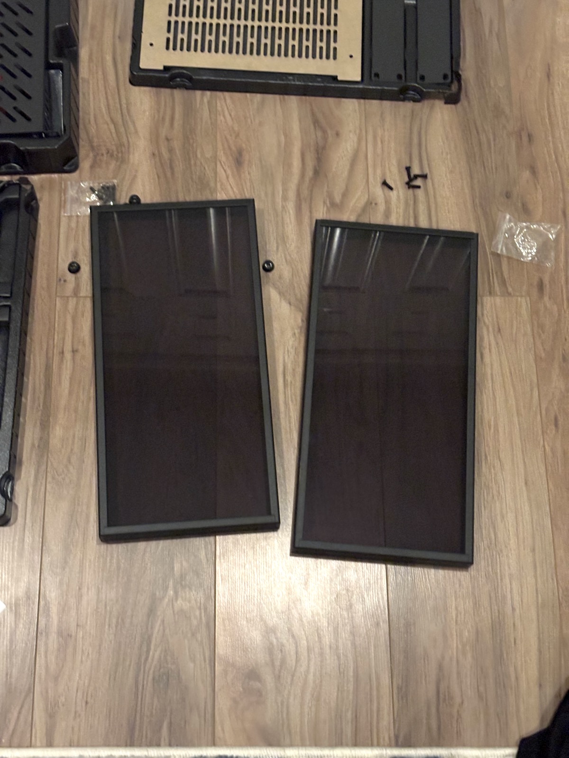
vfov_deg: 36.8
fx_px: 1140
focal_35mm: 52
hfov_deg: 28.0
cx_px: 284
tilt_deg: -70.2
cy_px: 379
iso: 500
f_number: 1.6
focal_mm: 5.96
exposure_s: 1/20
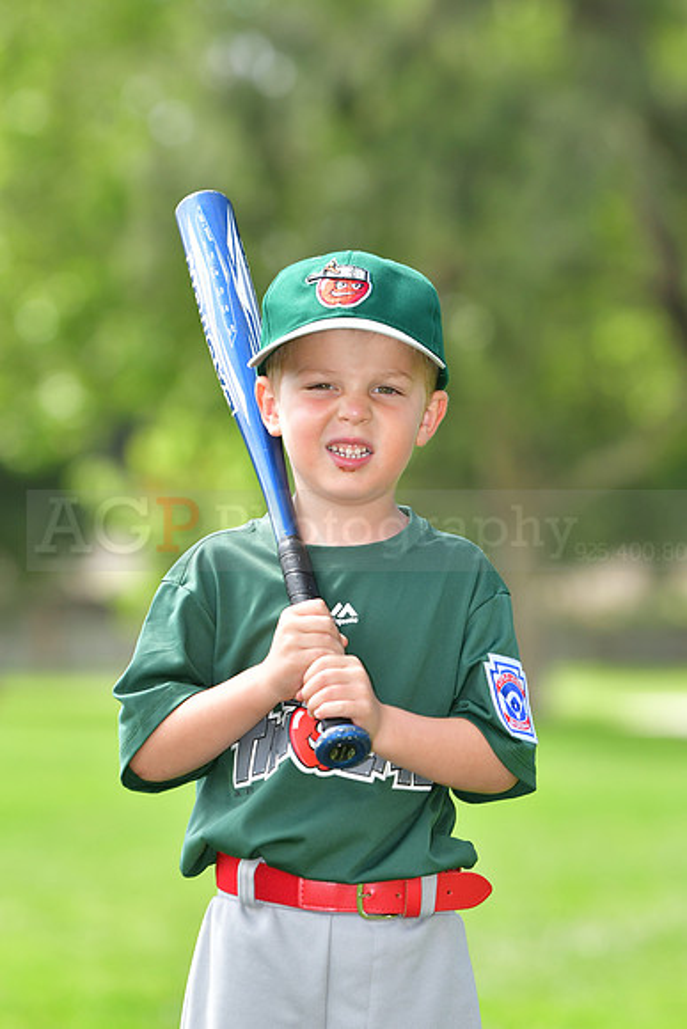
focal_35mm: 218
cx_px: 344
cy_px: 514
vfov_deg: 9.5
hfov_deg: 6.3
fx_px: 6222
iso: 500
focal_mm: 145
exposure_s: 1/1600
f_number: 4
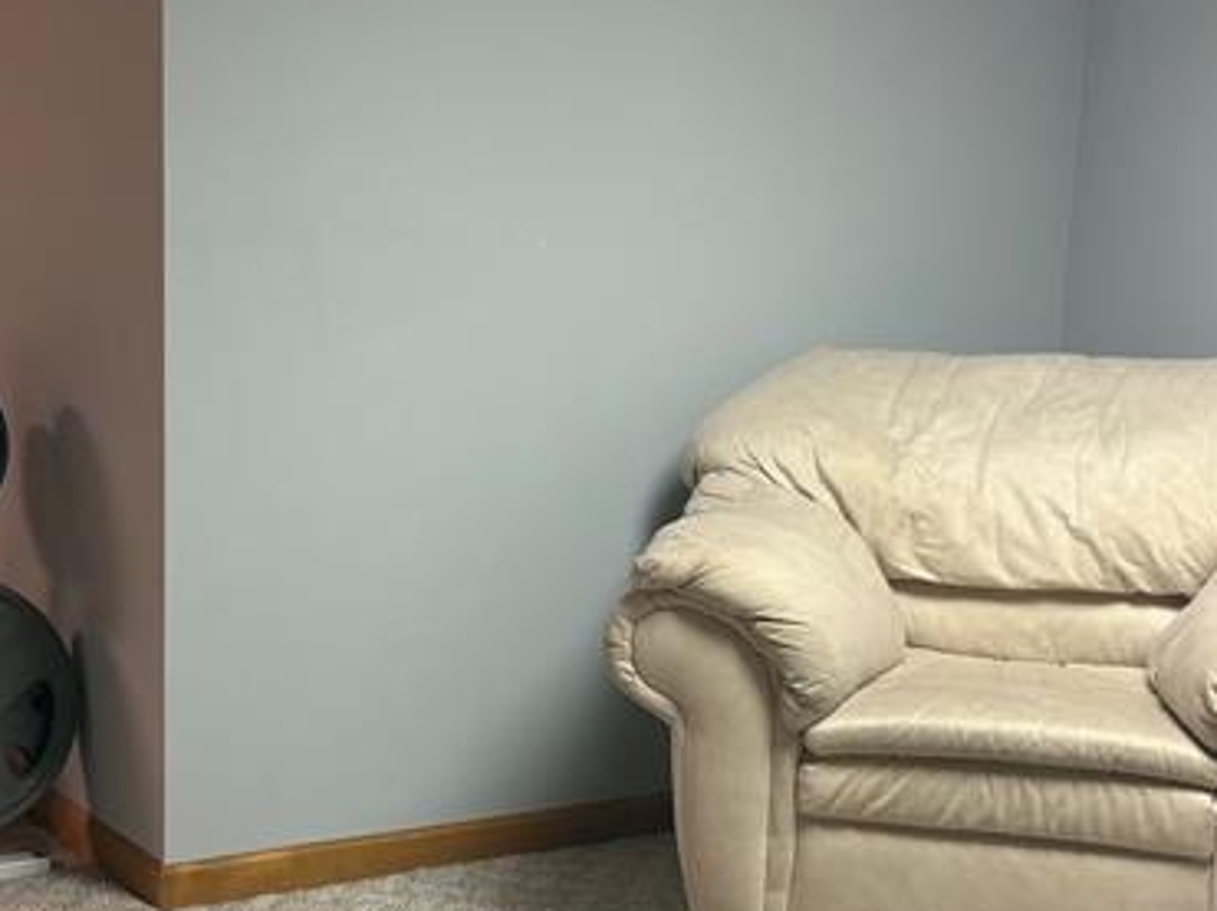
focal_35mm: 72
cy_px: 589
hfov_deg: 27.0
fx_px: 2530
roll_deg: -1.6
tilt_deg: -12.9
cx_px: 520
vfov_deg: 20.4
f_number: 1.6
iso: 100
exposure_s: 1/60
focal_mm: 5.96
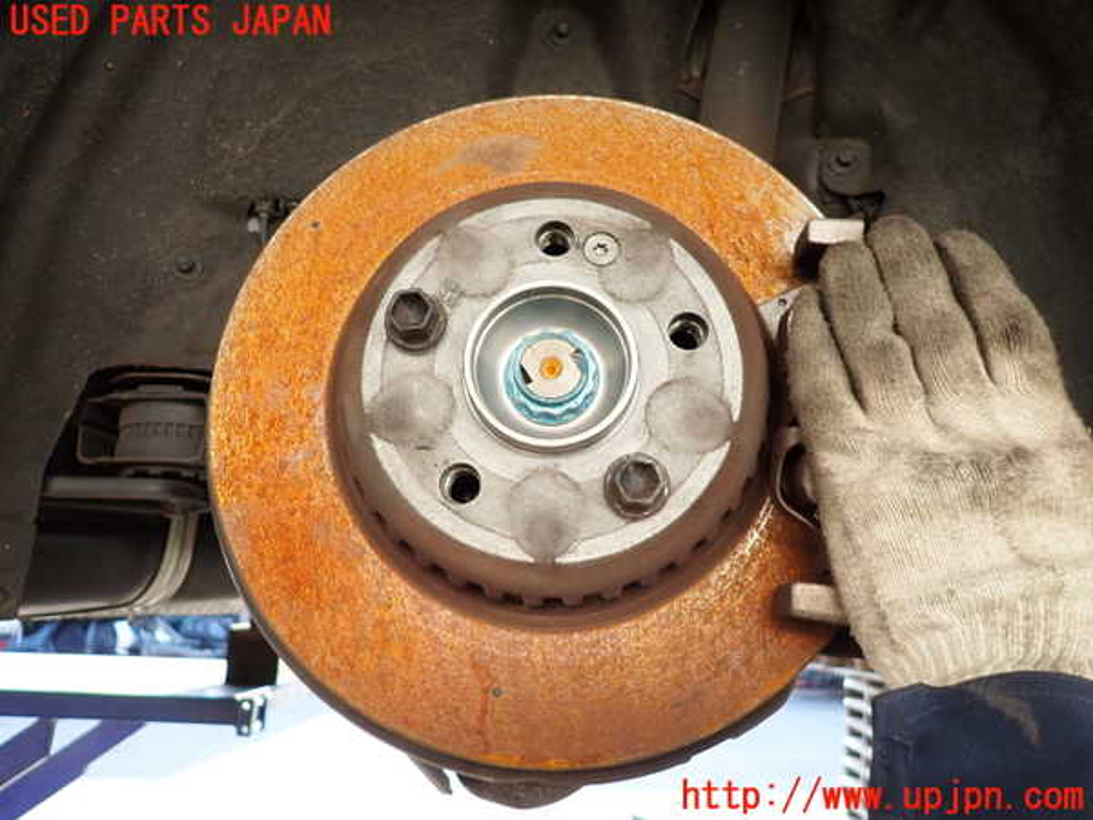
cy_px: 410
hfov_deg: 69.4
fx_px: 789
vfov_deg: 54.9
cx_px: 546
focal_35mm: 25
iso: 100
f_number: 2
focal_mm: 4.5
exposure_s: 1/160
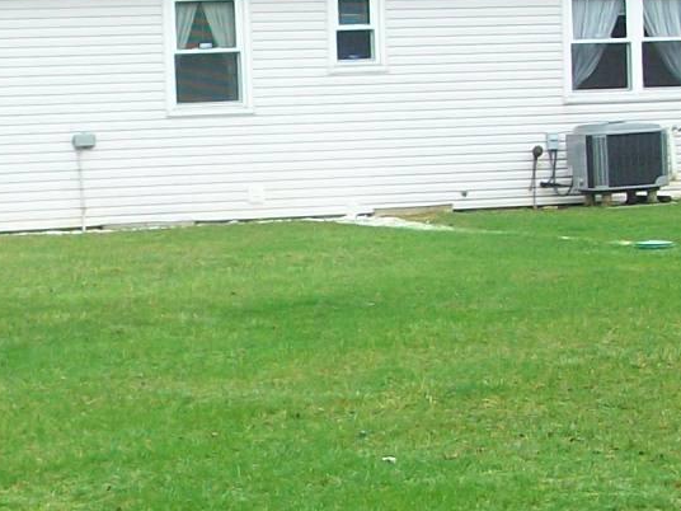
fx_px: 2557
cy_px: 348
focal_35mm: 130
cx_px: 111
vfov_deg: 11.4
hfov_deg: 15.0
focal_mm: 5.7
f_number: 2.8
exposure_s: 1/128
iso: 81
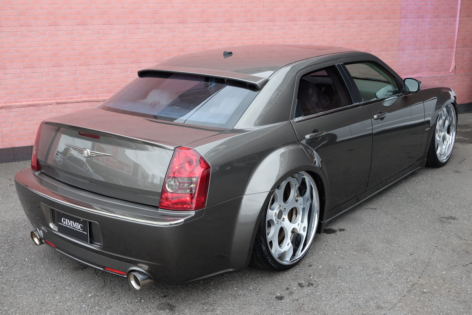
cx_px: 236
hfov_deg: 46.4
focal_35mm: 42
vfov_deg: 31.9
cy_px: 158
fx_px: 551
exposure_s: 1/140
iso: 200
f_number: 4
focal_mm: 27.7
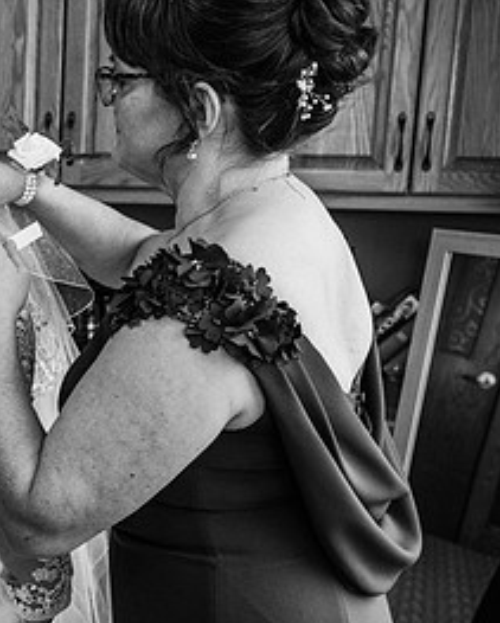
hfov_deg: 22.9
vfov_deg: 31.4
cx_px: -130
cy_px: 323
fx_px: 1108
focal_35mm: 60
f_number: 4.5
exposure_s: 1/200
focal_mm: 29
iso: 1250
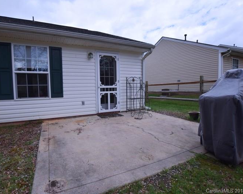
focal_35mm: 17
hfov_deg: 88.8
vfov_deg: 77.0
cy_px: 97
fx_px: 122
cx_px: 101
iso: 200
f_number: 9
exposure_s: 1/320
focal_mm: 10
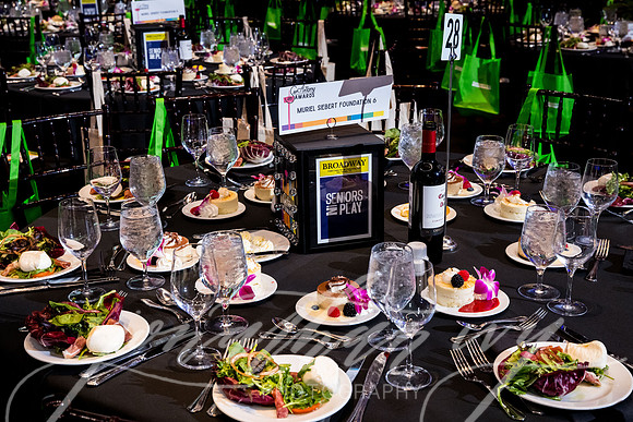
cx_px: 316
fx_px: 809
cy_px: 211
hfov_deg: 42.7
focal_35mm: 46
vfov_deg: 29.3
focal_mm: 46
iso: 4000
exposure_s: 1/30
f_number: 8
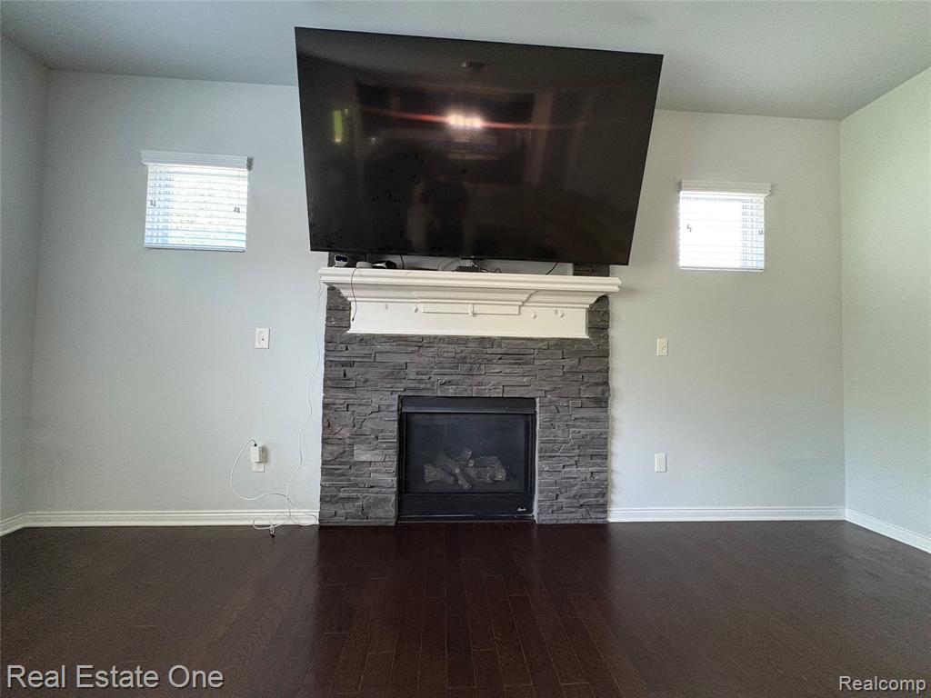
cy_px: 349
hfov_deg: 102.1
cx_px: 466
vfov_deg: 85.7
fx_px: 377
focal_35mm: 14
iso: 640
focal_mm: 2.22
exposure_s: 1/60
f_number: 2.2
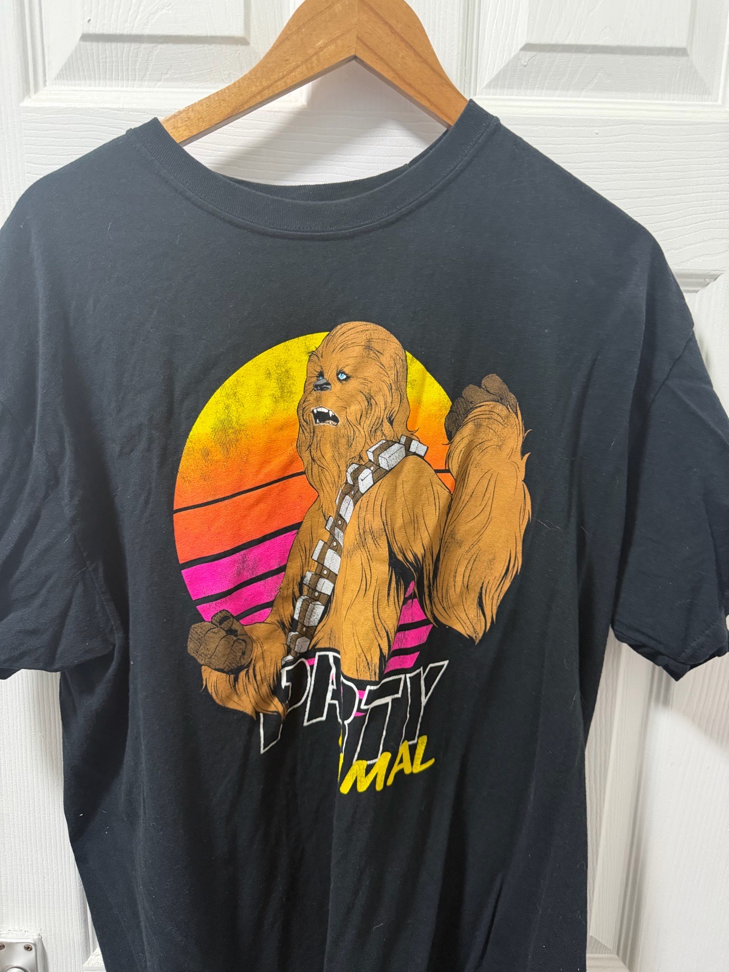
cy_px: 486
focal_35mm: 24
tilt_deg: -11.9
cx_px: 364
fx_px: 674
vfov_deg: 71.6
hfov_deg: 56.8
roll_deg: -0.8
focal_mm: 6.76
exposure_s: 1/50
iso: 400
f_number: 1.78
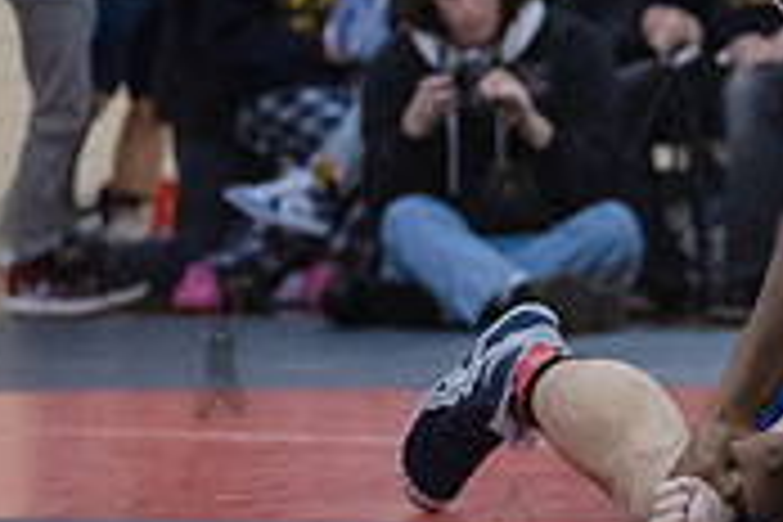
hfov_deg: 7.6
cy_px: 340
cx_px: 1089
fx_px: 5807
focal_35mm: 267
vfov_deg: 5.1
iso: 8000
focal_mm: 80
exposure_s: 1/320
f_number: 3.2
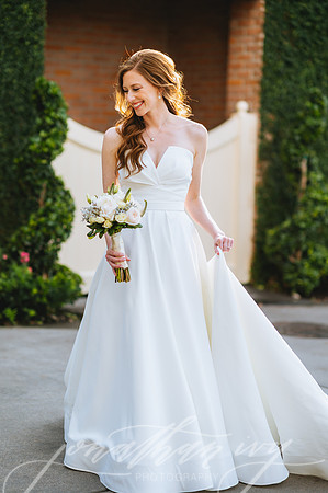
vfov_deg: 23.9
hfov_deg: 16.0
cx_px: 164
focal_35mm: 85
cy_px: 246
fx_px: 1164
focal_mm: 85
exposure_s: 1/640
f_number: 2
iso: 100
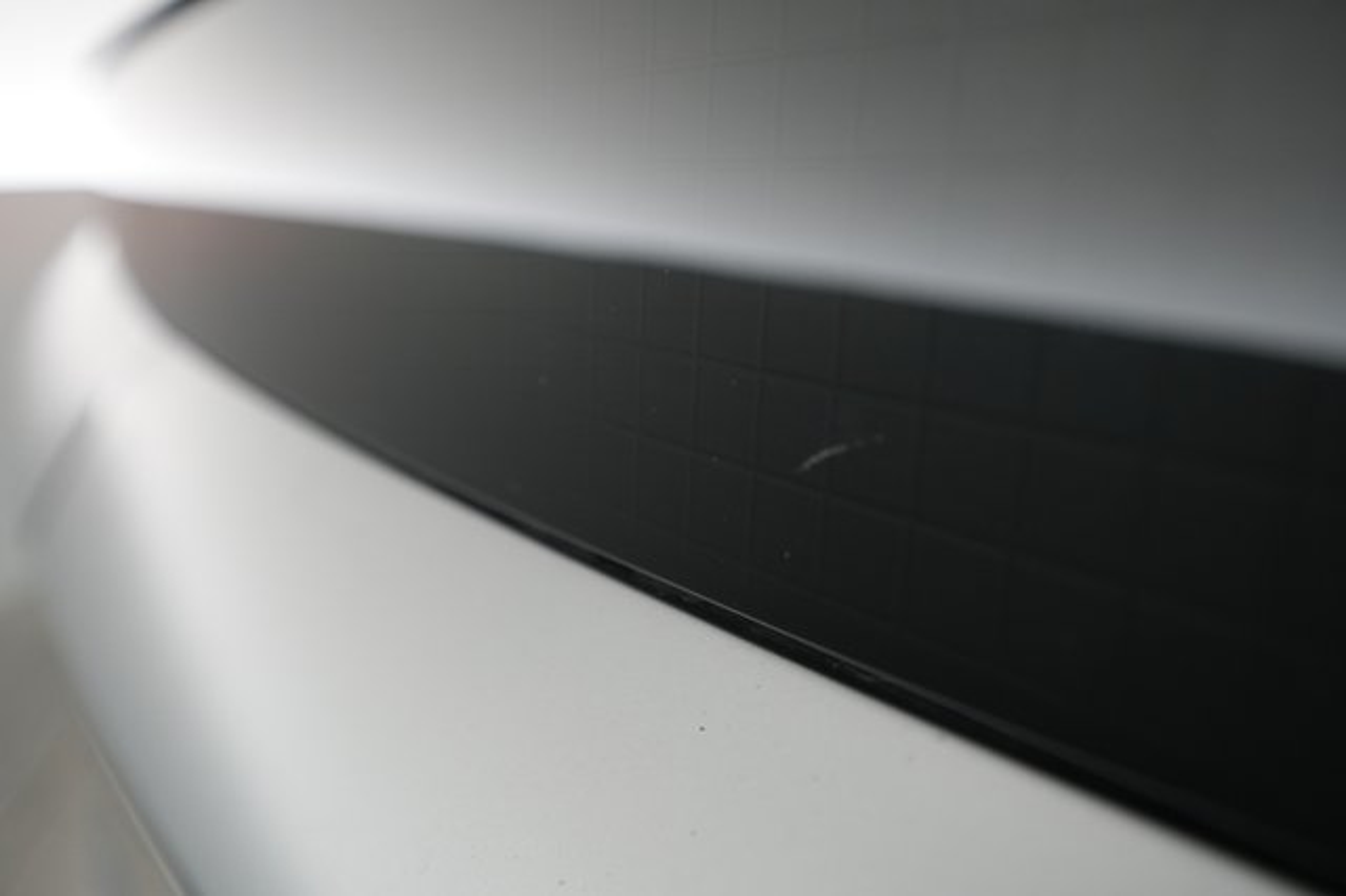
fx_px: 1046
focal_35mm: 28
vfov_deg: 46.4
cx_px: 673
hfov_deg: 65.5
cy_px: 448
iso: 1600
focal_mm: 28
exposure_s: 1/80
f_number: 4.5
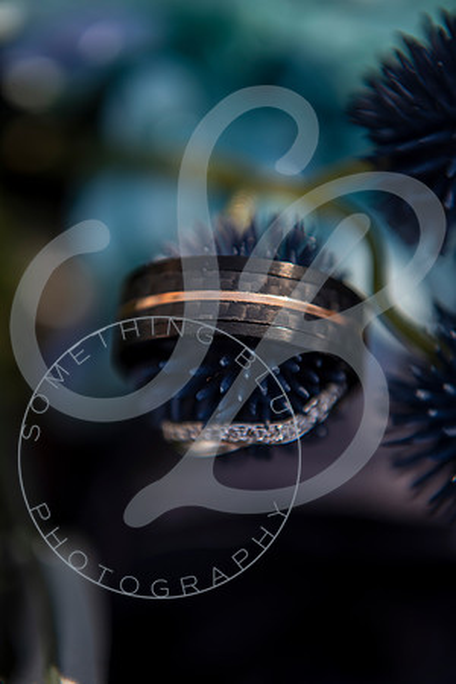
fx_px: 1330
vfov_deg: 28.8
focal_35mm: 70
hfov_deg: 19.5
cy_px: 342
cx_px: 228
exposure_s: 1/125
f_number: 5
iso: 100
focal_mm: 70
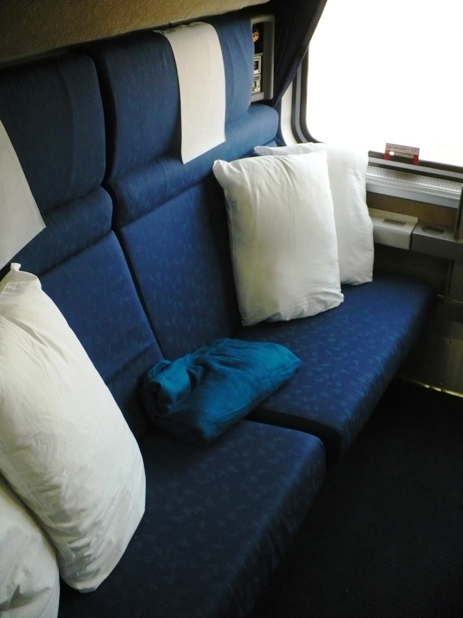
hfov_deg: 38.7
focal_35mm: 37
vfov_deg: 50.1
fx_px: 660
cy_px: 309
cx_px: 232
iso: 320
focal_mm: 6.1
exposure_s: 1/60
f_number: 2.8
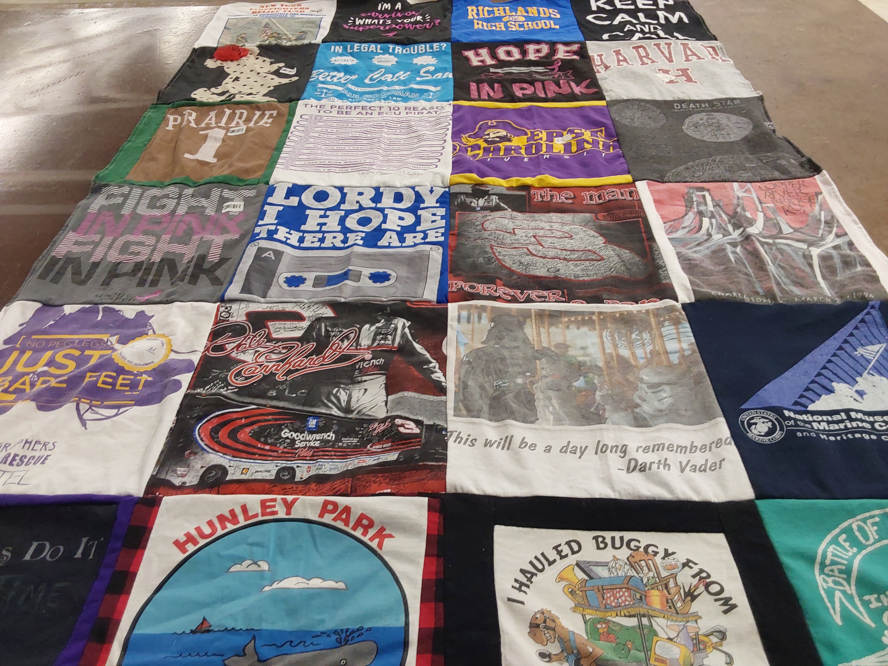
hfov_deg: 63.4
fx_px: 718
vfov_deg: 49.7
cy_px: 333
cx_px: 444
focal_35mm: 28
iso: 100
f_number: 1.9
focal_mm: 2.91
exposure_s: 1/60
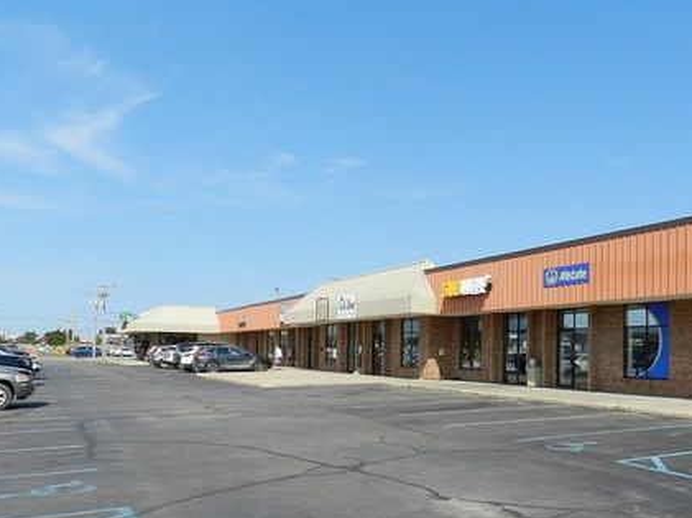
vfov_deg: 40.3
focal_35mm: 35
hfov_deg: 51.1
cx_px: 491
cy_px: 327
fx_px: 699
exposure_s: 1/1000
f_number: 4
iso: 160
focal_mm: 4
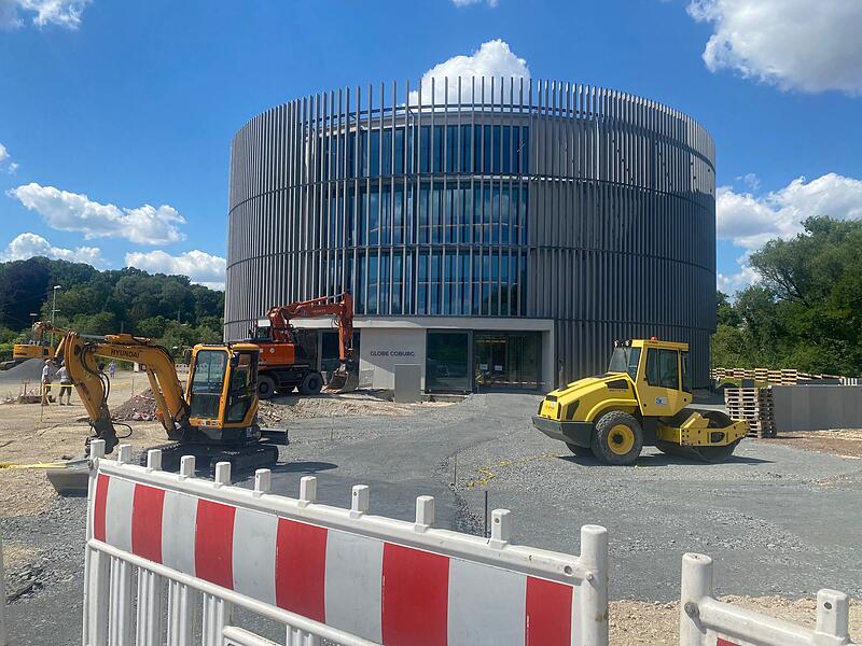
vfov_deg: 53.1
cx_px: 431
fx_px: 647
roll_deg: -1.2
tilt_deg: +0.1
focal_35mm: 26
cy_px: 323
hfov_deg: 67.3
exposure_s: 1/3610
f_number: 1.8
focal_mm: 4.25
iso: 32
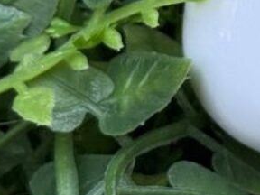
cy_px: -28
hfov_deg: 9.4
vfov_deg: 7.4
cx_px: 458
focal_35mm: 200
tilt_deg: -37.2
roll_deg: +2.4
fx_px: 1502
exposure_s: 1/875
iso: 80
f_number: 1.78
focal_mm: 6.76
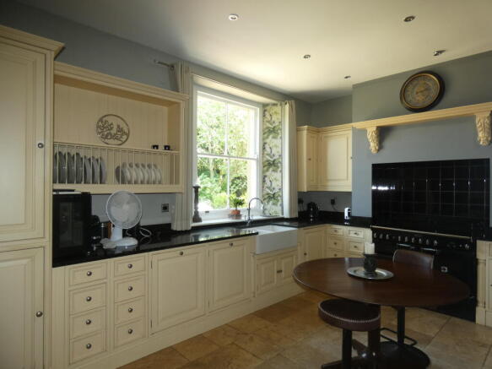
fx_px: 284
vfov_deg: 66.0
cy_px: 184
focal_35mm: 20
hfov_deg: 81.8
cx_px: 246
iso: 125
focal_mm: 3.6
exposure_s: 1/50
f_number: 2.8
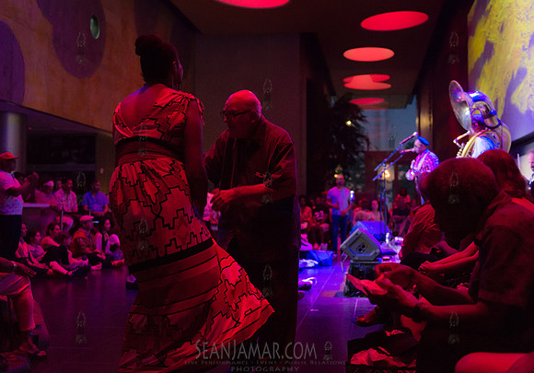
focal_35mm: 48
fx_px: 719
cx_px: 268
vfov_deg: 29.1
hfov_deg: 40.8
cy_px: 177
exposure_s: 1/200
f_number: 2.8
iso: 3200
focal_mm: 44
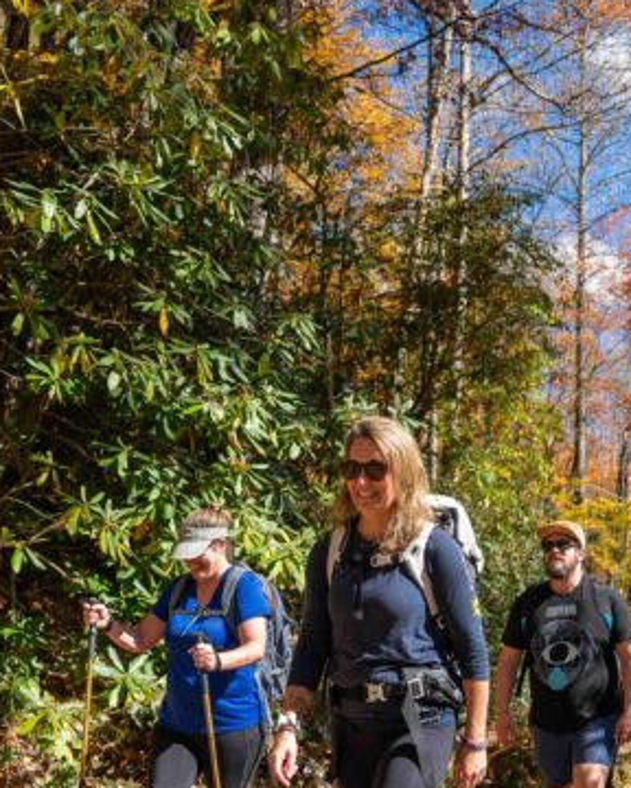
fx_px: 1121
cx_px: 401
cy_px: 549
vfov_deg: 38.2
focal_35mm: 48
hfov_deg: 31.3
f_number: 2.8
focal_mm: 24
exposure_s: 1/800
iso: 125
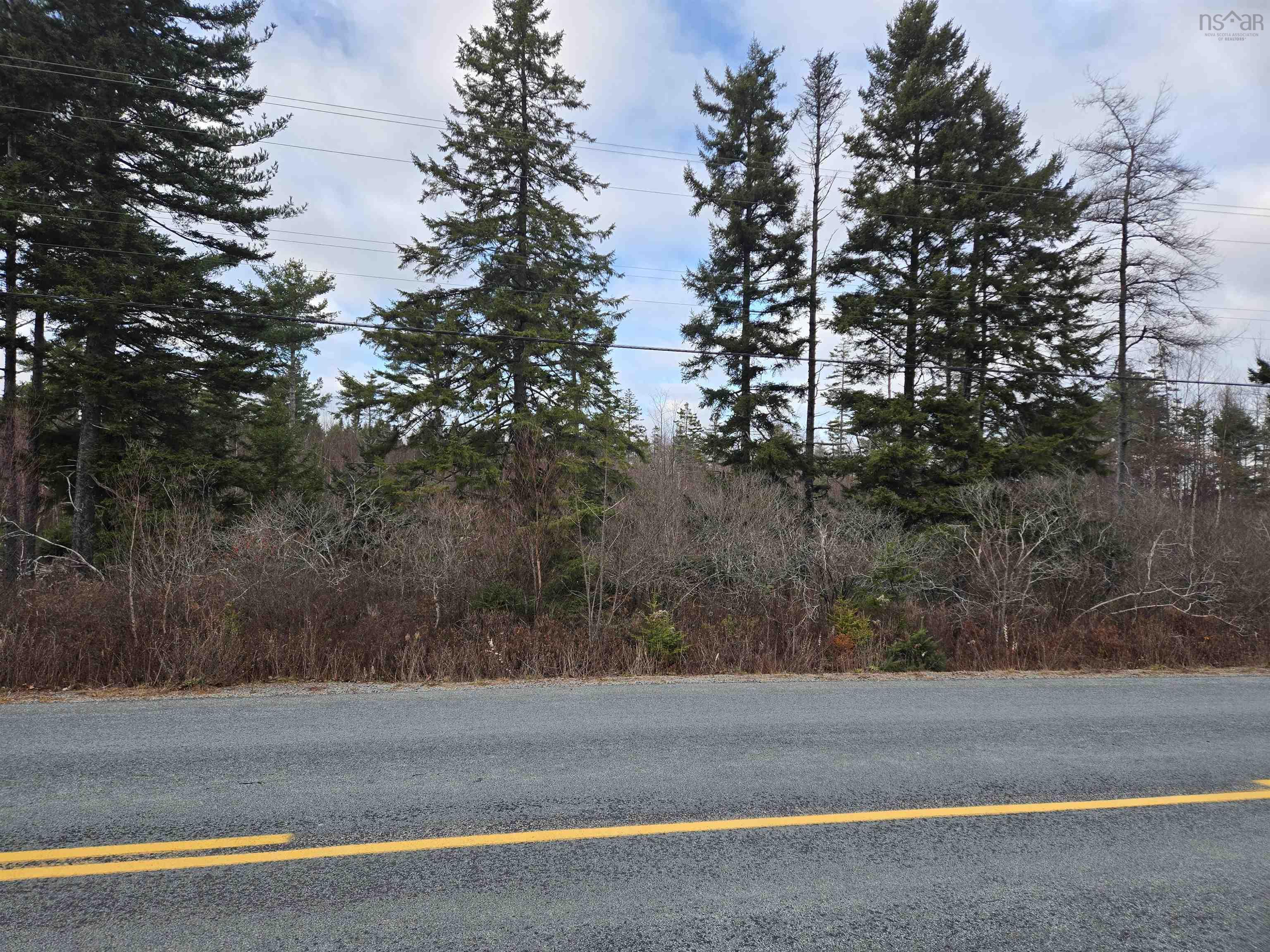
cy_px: 476
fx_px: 844
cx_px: 635
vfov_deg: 58.9
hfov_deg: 73.9
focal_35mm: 23
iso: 25
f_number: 1.8
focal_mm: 5.4
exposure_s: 1/344
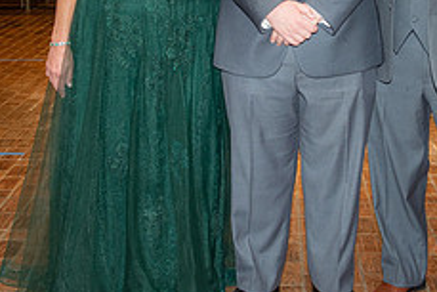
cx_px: 248
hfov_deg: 23.6
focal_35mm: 86
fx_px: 1045
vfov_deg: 15.7
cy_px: 17
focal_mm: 34
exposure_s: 1/125
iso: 1250
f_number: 5.6
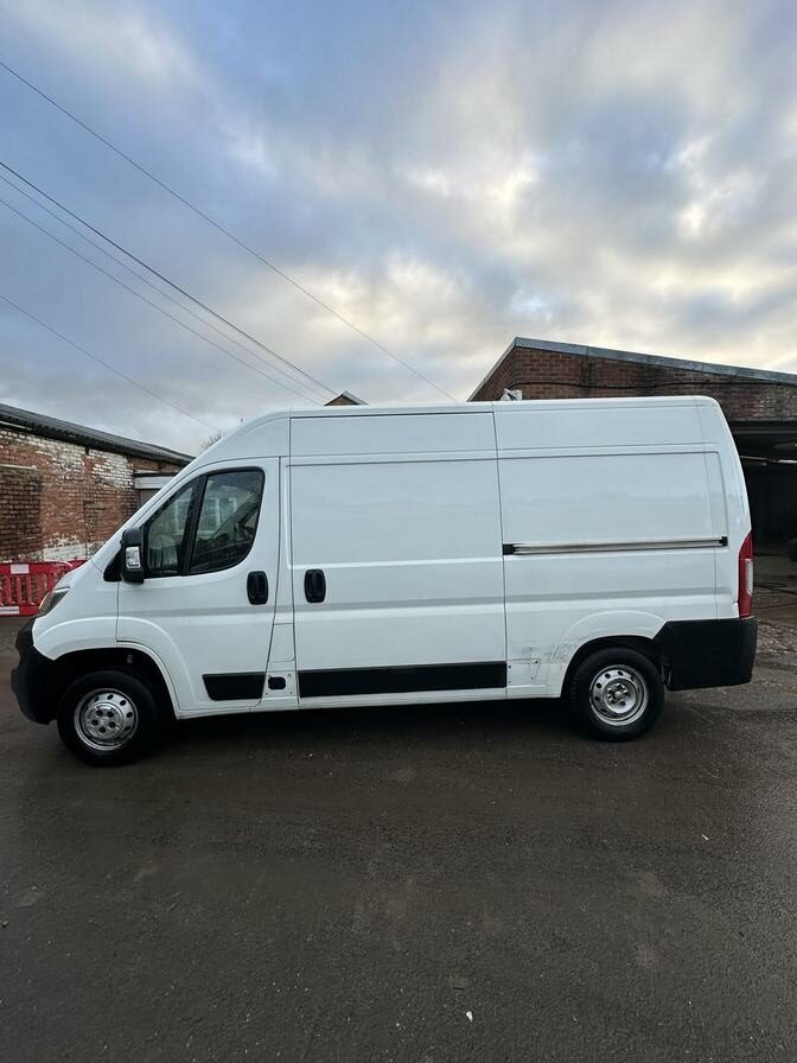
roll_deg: +1.1
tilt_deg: -3.5
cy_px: 532
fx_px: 430
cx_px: 398
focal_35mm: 14
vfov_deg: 102.1
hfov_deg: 85.7
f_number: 2.2
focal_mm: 2.22
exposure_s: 1/211
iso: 40
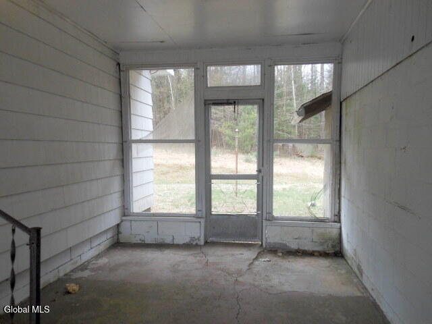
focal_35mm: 25
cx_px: 216
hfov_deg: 69.4
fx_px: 312
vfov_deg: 54.9
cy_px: 162
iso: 160
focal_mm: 4.5
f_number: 3.2
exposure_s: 1/125
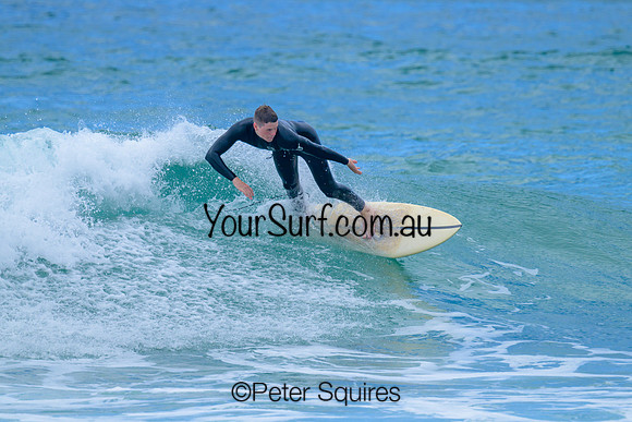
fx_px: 12968
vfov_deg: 1.9
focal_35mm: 739
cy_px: 144
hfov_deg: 2.8
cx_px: 305
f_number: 8
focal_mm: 560
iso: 450
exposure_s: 1/2000
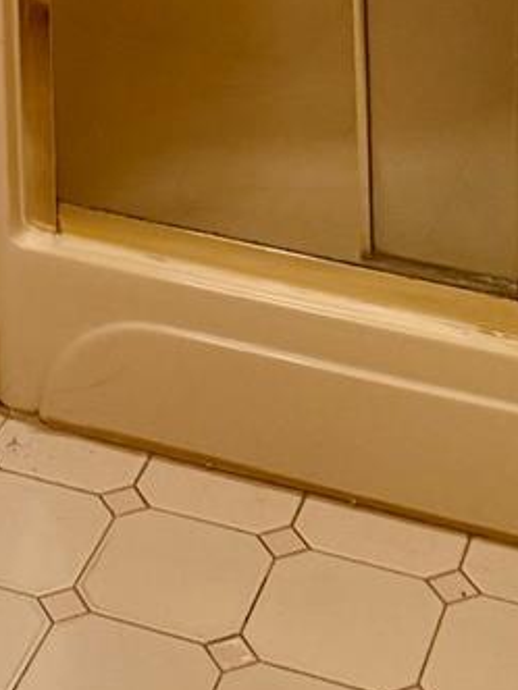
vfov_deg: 15.0
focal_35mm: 111
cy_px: -611
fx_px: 2215
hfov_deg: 13.0
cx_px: -110
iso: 200
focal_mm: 6.76
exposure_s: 1/120
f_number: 1.78
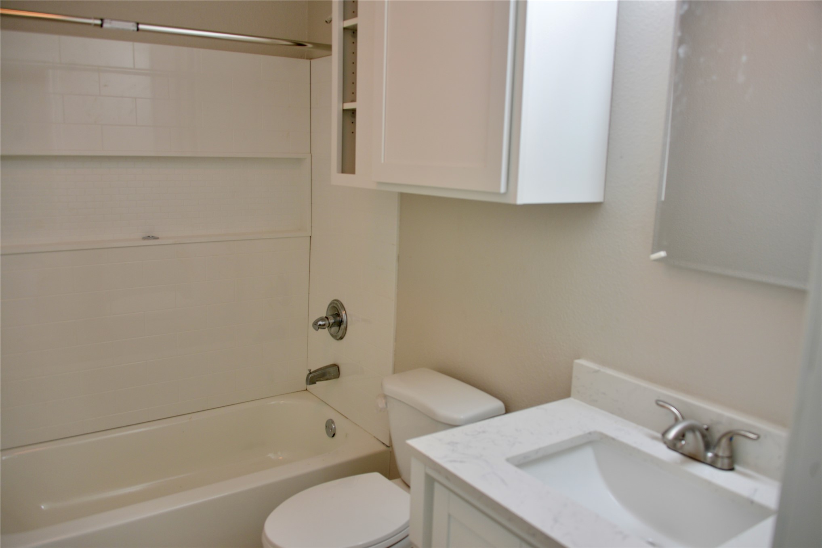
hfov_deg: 65.5
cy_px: 274
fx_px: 639
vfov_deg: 46.4
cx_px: 411
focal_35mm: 28
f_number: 3.5
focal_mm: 28
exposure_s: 1/50
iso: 320
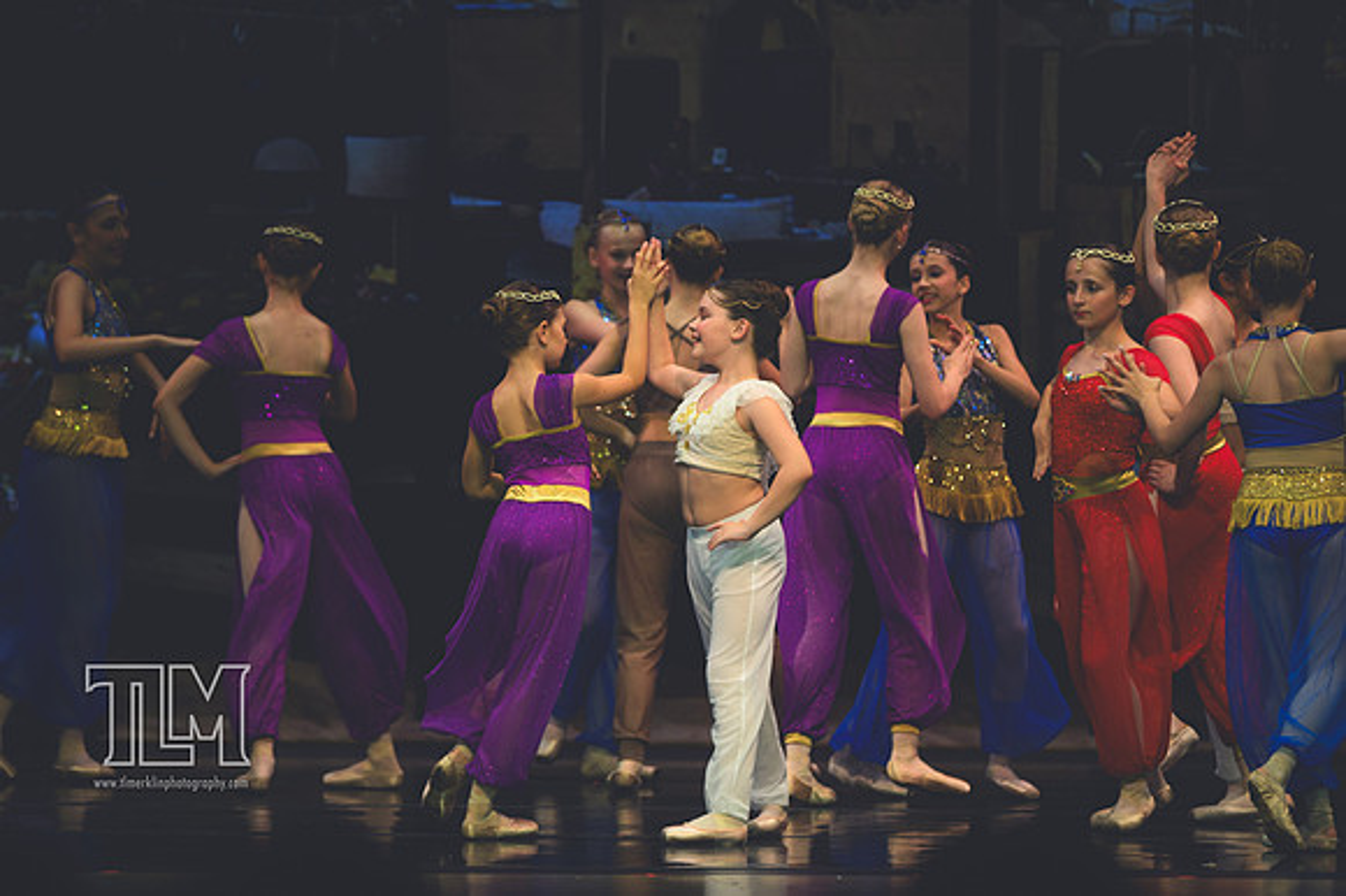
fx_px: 11210
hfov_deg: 6.9
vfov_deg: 4.6
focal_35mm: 300
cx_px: 673
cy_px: 448
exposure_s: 1/500
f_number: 2.8
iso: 560
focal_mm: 200
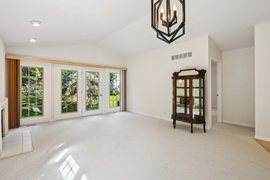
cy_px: 91
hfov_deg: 93.3
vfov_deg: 70.4
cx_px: 140
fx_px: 127
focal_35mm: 17
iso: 400
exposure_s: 1/30
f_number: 13
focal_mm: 16
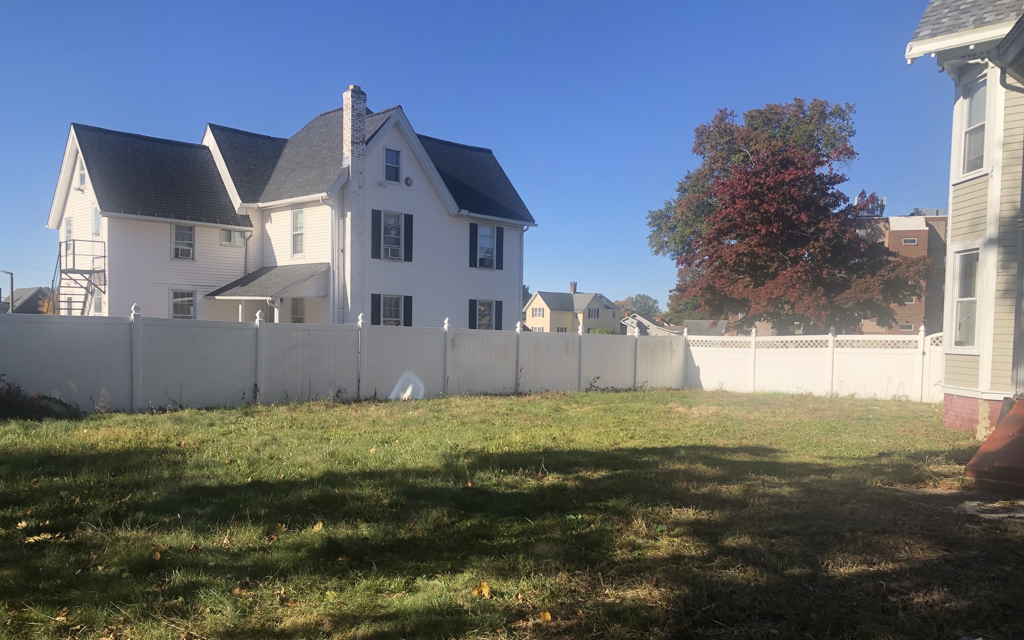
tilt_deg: -2.0
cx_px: 515
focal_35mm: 30
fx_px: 837
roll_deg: -0.2
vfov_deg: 41.7
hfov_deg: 62.9
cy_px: 380
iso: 20
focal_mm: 4
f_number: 1.8
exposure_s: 1/1473
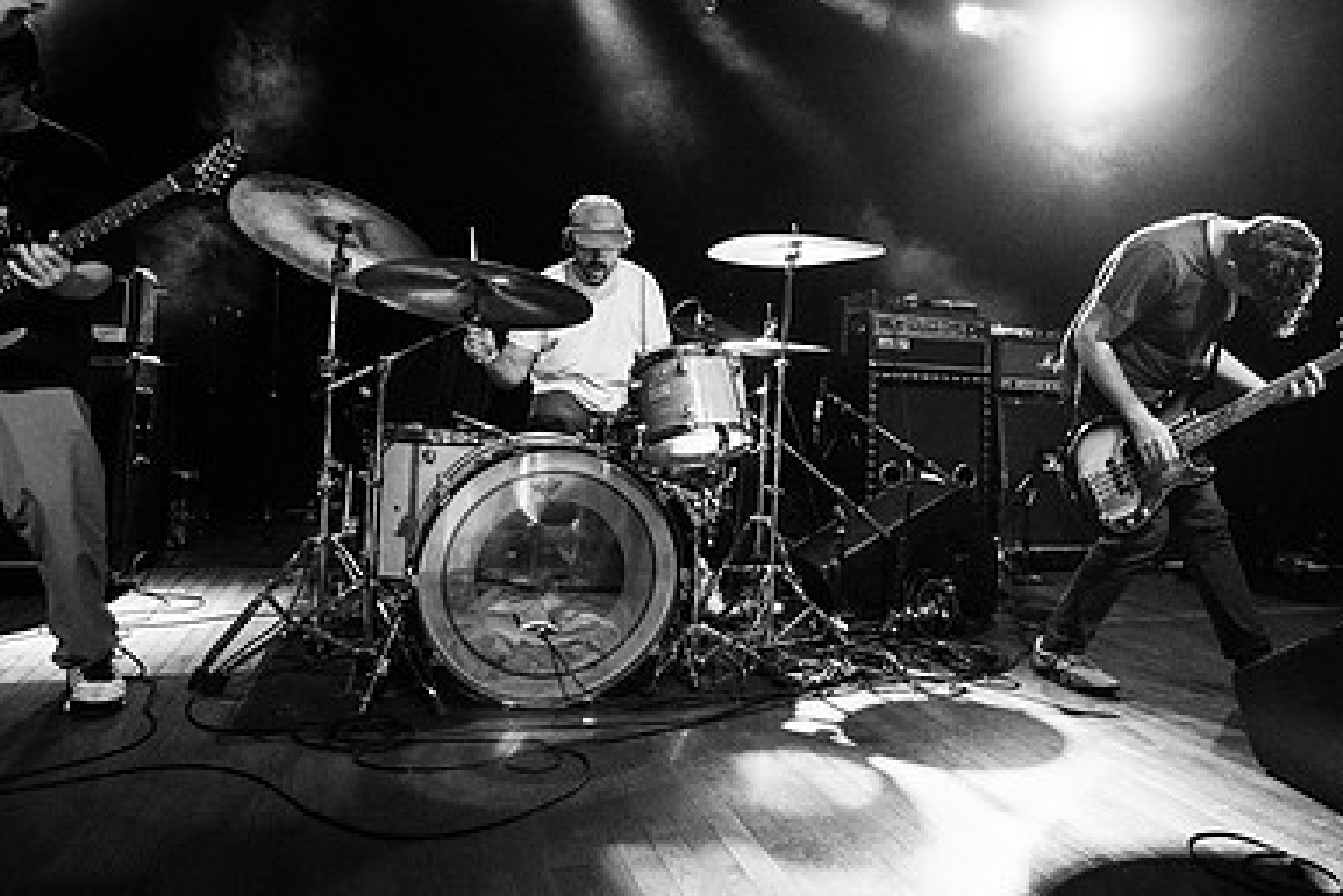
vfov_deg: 51.2
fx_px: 933
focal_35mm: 25
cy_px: 394
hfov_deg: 70.9
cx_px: 793
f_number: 3.2
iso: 3200
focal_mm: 14
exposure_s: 1/320
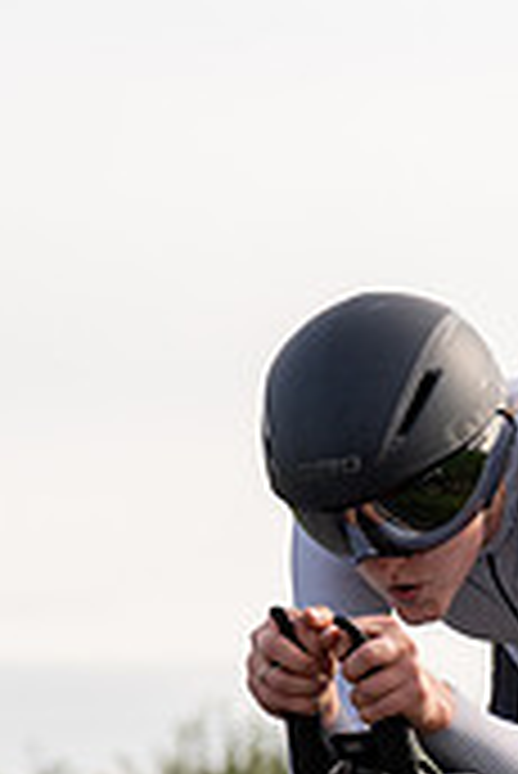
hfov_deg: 3.7
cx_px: 167
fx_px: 8077
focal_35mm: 375
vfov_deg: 5.5
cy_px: 776
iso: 160
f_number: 4
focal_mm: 83
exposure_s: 1/1000
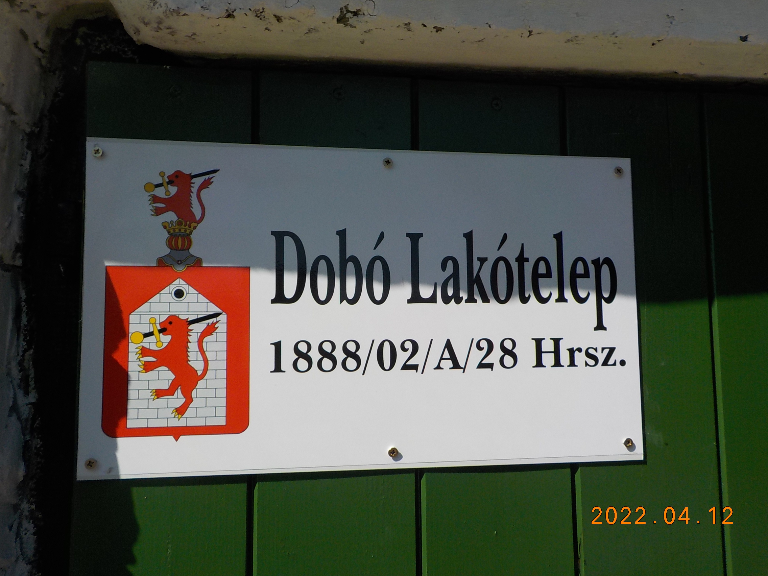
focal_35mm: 30
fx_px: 666
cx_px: 384
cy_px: 288
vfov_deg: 46.8
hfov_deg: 60.0
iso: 125
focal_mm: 4.1
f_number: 6.6
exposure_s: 1/500
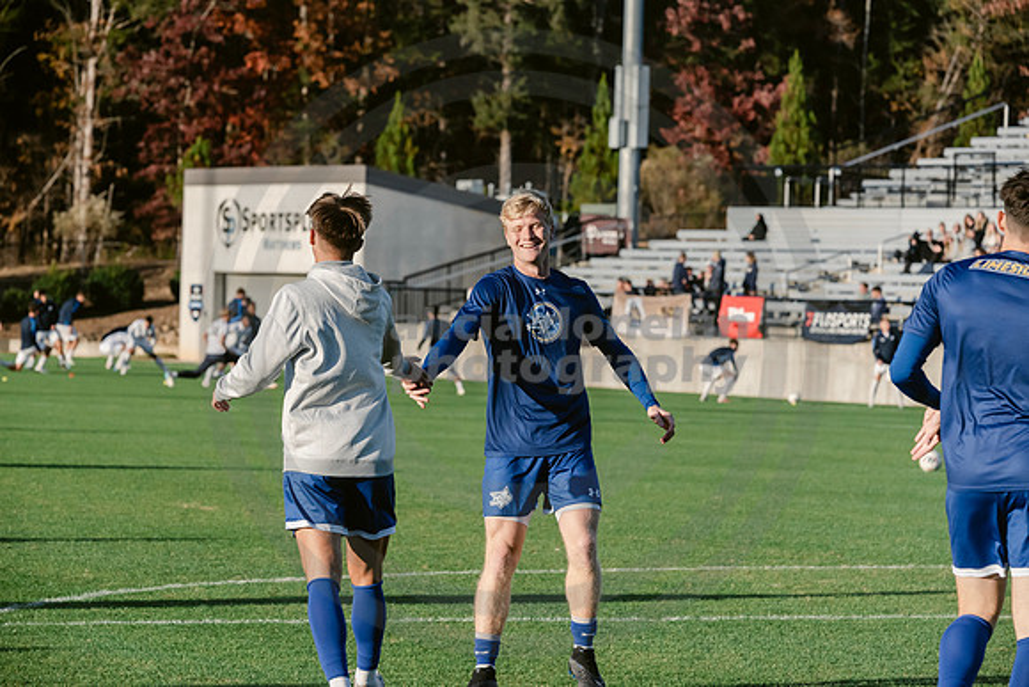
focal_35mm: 165
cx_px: 514
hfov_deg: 12.4
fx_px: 4717
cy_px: 344
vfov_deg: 8.3
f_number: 7.1
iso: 1250
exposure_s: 1/4000
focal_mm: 165
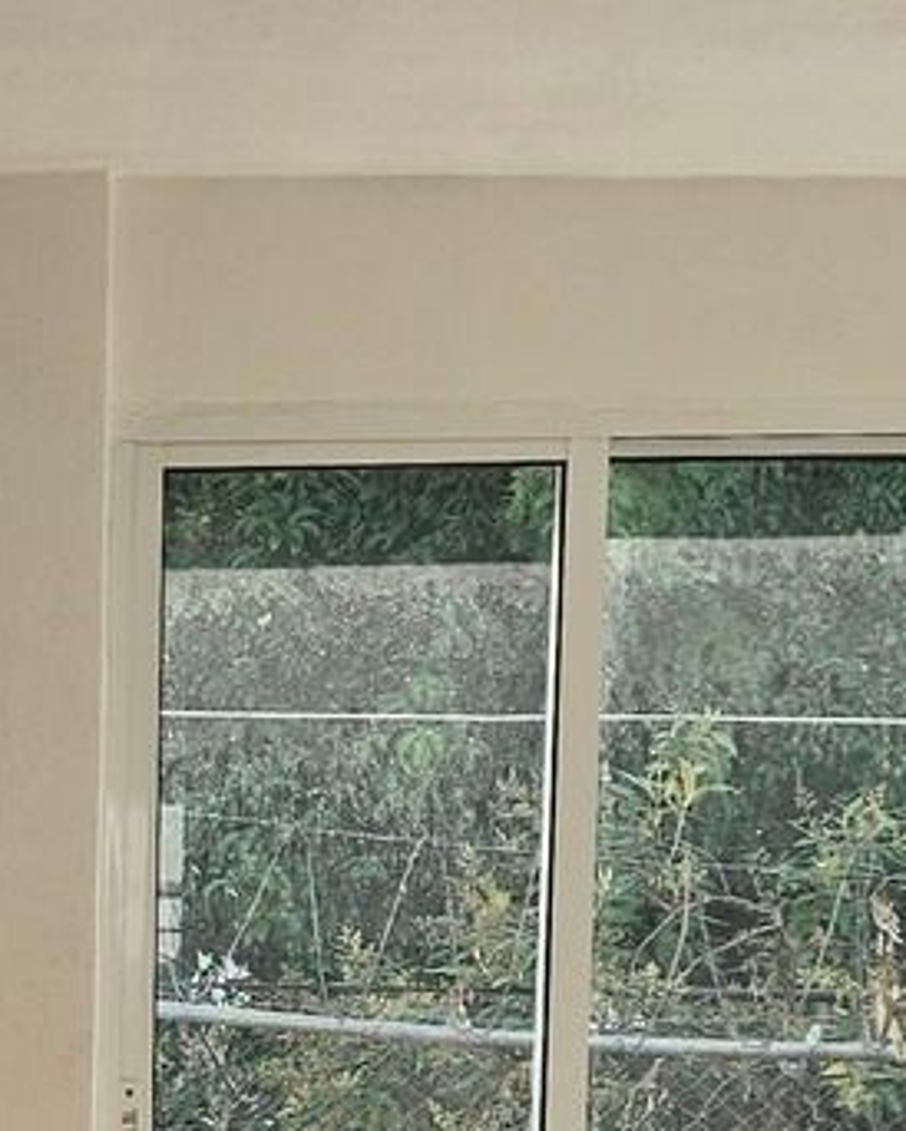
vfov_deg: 17.4
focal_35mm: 105
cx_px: -248
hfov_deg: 14.1
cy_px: 1372
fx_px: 3516
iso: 25
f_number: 1.8
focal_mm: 5.4
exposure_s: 1/403
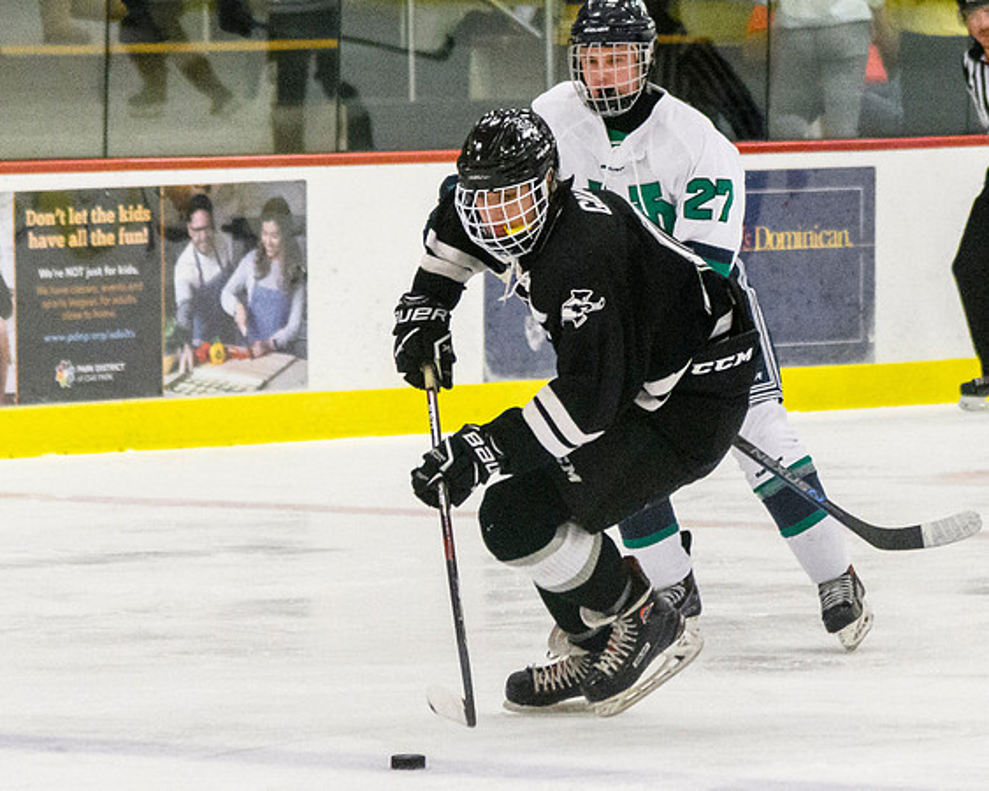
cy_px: 538
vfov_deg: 4.4
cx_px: 724
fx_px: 10388
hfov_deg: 5.4
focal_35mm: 355
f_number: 4
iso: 4000
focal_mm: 120
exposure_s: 1/1250
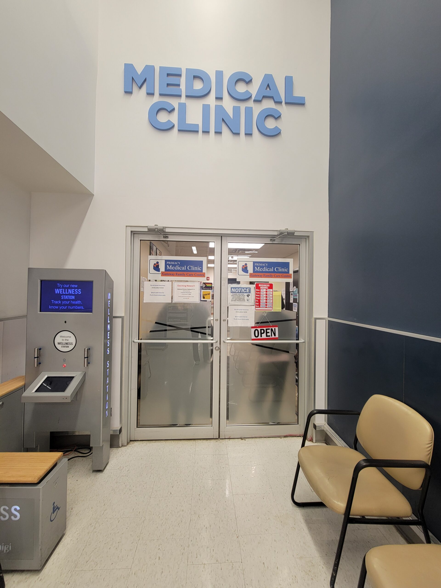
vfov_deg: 106.2
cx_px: 220
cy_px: 294
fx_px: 221
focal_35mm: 13
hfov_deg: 89.9
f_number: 2.2
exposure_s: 1/60
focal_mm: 2.2
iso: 100
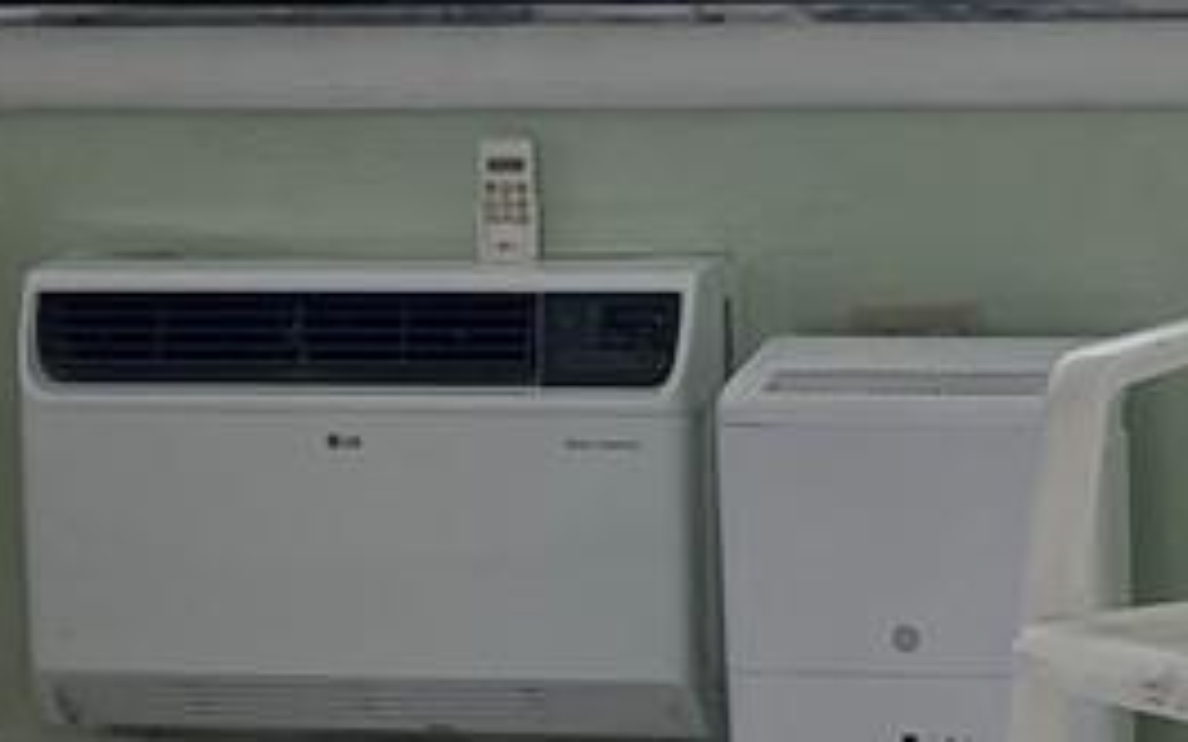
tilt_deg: -14.3
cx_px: 544
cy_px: 508
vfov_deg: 7.9
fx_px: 5407
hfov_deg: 12.5
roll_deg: +2.8
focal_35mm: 167
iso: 40
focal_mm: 5.1
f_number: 1.6
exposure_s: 1/278
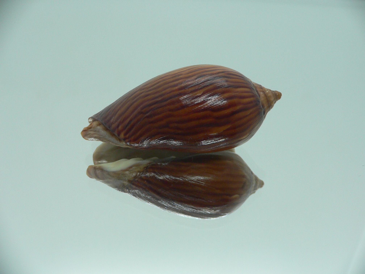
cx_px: 182
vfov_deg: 40.7
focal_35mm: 35
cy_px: 137
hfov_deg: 52.6
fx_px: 369
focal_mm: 4.6
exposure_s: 1/60
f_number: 2.8
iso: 100
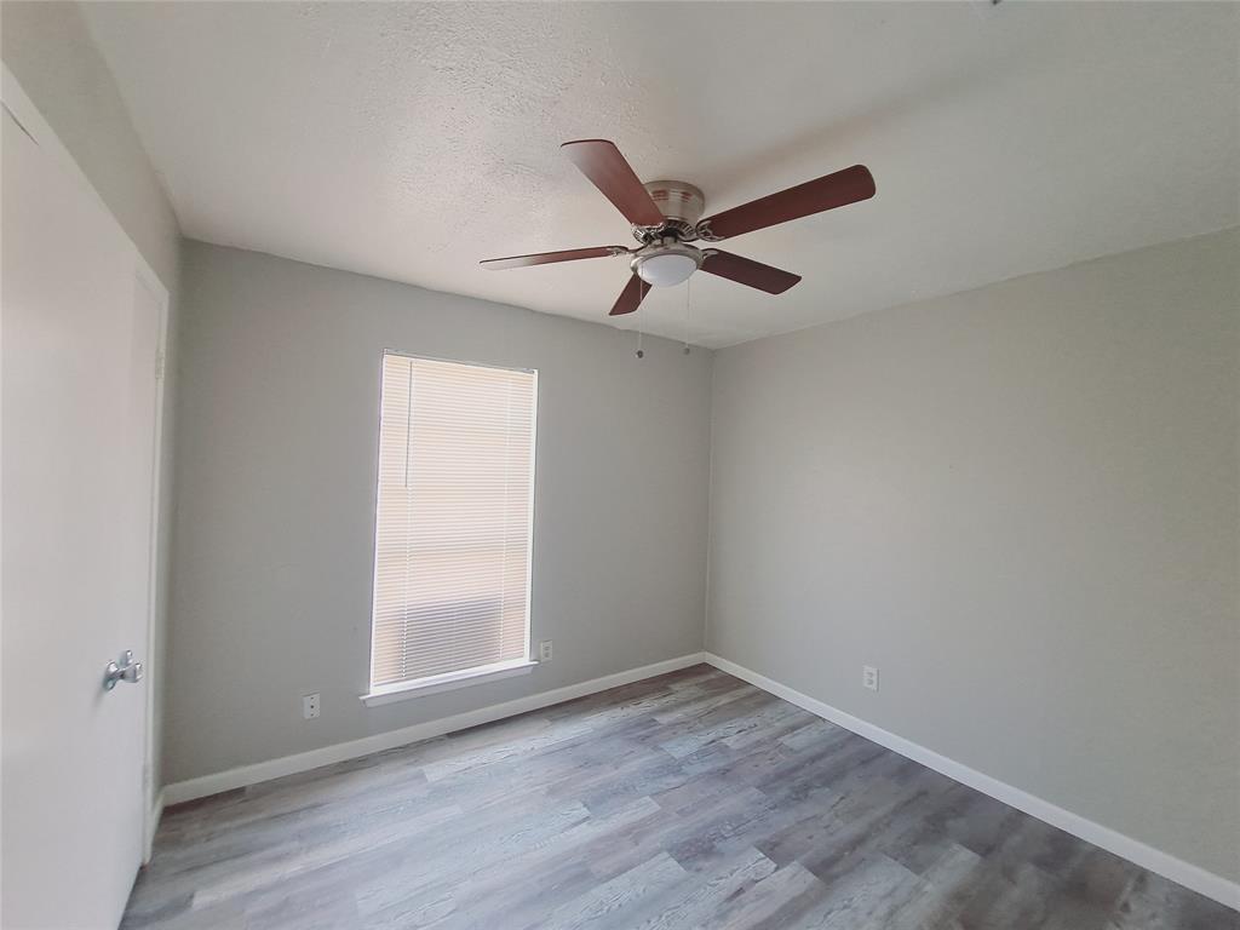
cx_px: 620
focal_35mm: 13
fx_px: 466
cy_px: 465
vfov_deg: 89.9
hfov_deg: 106.2
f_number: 2.2
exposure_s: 1/25
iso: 50
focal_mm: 1.74
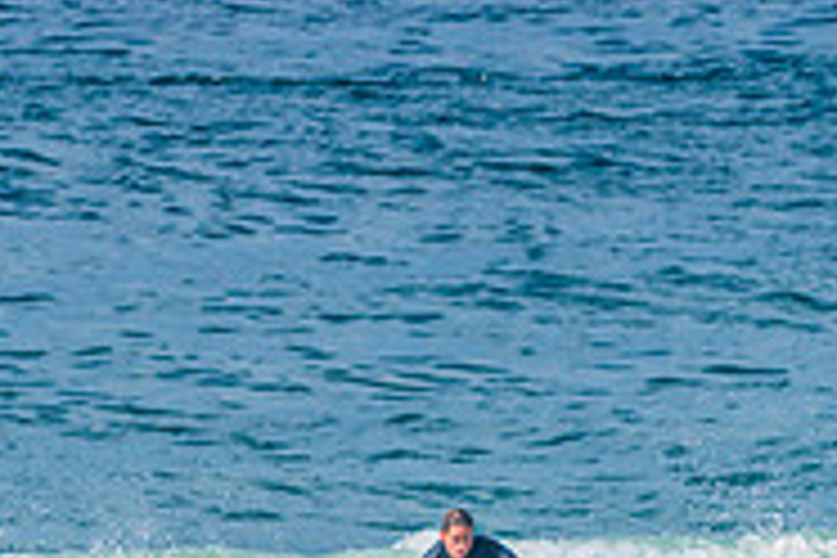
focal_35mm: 1556
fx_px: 36174
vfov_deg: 0.9
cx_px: 459
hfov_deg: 1.3
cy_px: 745
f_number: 5.6
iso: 180
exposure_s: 1/2000
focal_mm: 500
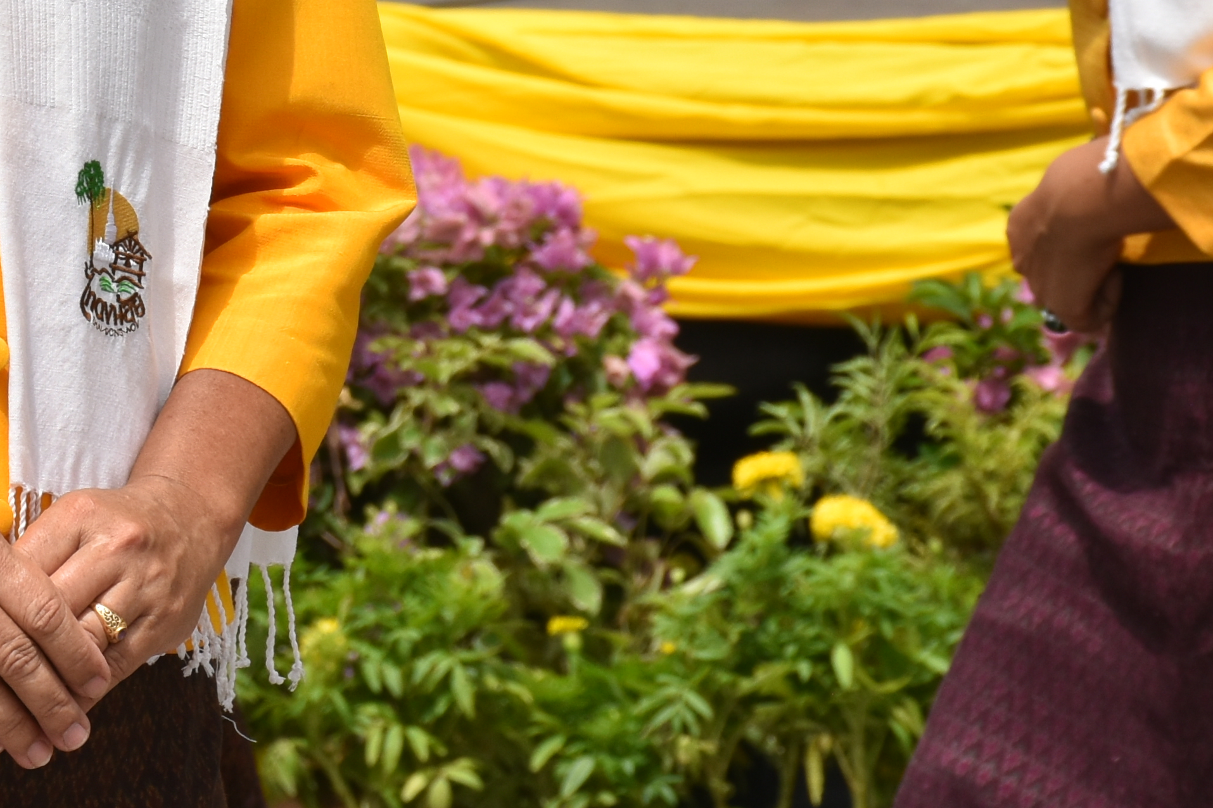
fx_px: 11877
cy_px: -298
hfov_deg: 5.8
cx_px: -633
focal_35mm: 353
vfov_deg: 3.9
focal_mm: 75
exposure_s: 1/500
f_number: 11
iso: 200
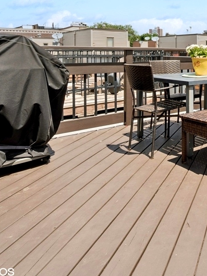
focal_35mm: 33
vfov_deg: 51.9
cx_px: 266
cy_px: 56
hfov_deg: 32.6
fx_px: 263
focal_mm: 14
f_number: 14
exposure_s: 1/40
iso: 100
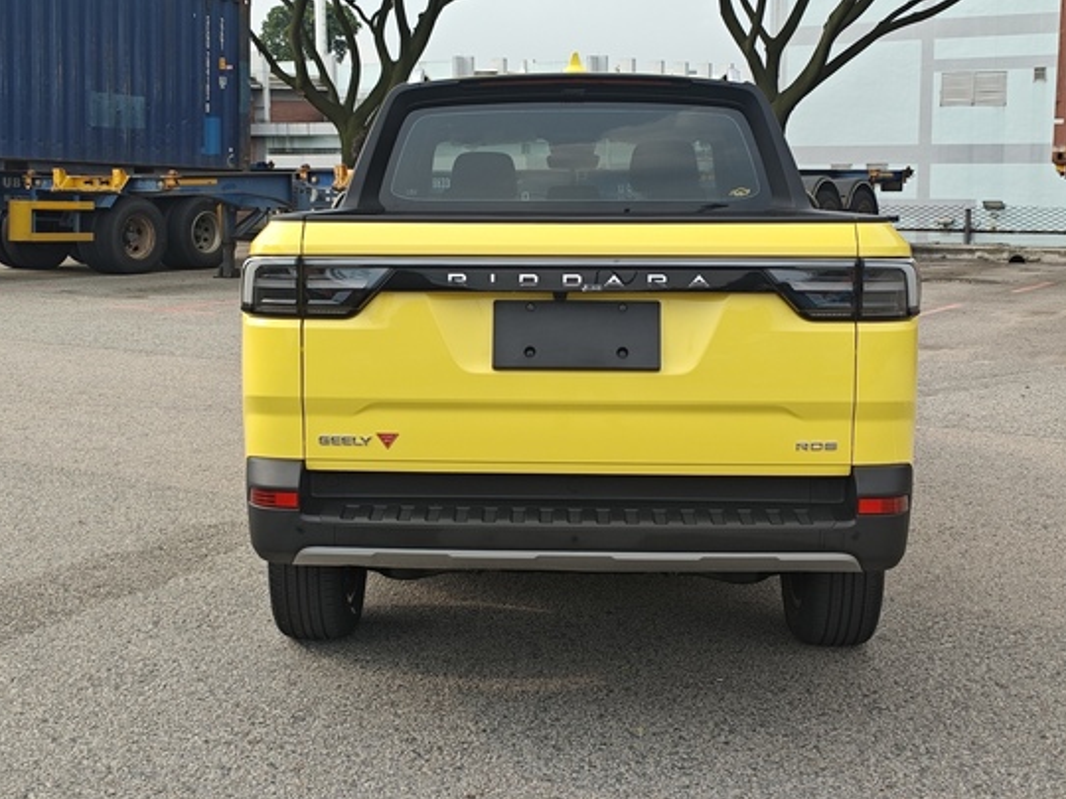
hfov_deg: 38.2
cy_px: 377
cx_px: 519
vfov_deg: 29.1
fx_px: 1540
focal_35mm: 50
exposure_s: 1/1301
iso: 50
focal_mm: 4.94
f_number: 1.59
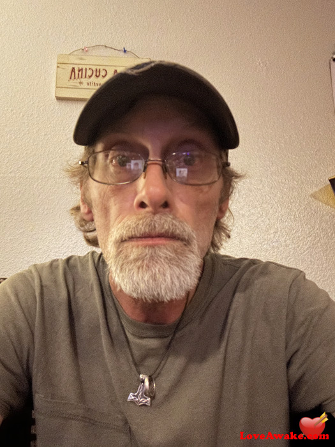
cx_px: 168
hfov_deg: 46.8
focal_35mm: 30
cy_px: 224
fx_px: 387
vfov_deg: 60.0
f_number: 1.9
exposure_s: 1/15
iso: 1000
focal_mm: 2.69
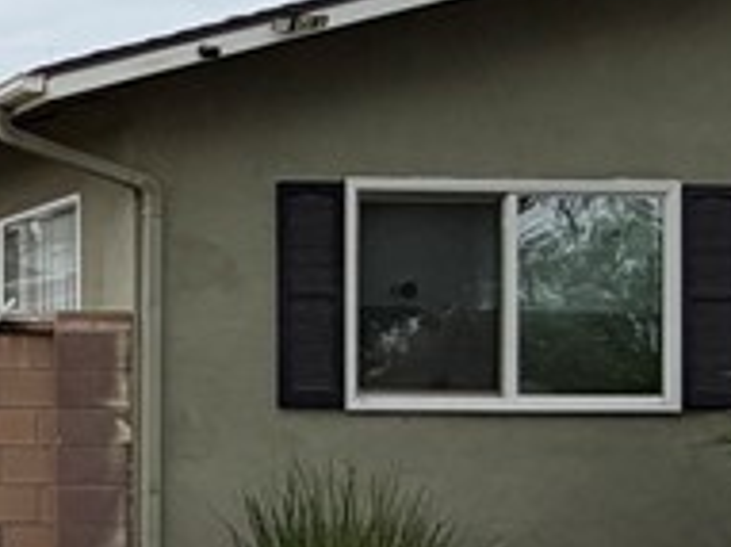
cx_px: -681
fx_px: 1583
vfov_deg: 19.4
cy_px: 459
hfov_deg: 18.5
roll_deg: +0.1
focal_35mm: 75
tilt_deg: -0.2
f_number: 2.2
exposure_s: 1/545
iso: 40
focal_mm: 2.22
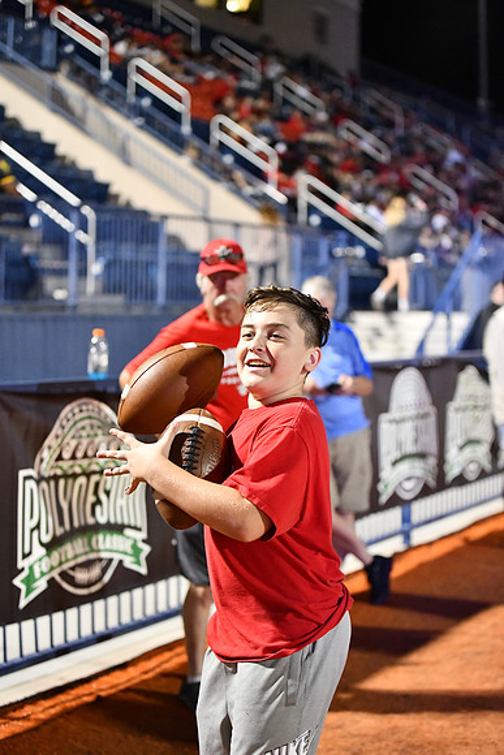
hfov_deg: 19.5
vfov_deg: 28.8
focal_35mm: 70
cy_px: 378
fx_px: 1469
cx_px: 252
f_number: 2.8
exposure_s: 1/1250
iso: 9000
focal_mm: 70
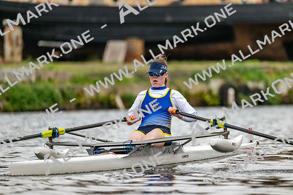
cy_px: 98
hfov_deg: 5.2
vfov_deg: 3.4
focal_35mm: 400
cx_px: 146
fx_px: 3256
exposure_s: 1/2500
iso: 4000
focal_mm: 400
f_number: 4.5
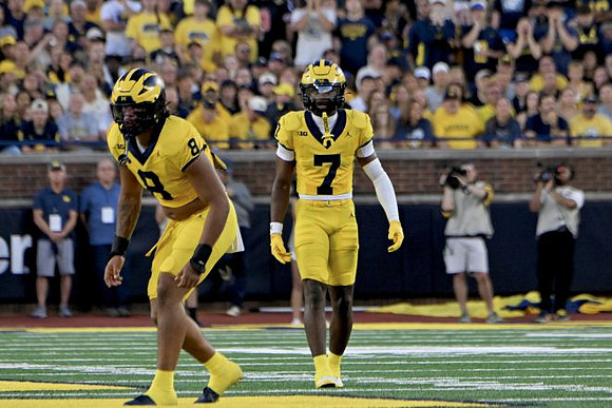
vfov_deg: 2.5
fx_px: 9182
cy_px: 204
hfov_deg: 3.8
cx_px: 306
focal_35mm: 540
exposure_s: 1/1000
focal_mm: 360
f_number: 5.6
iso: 3200
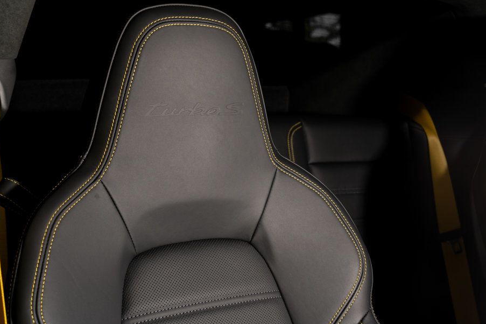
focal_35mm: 59
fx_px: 796
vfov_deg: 23.0
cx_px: 267
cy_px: 150
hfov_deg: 33.9
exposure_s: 1/200
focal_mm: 52
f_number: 9
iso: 400
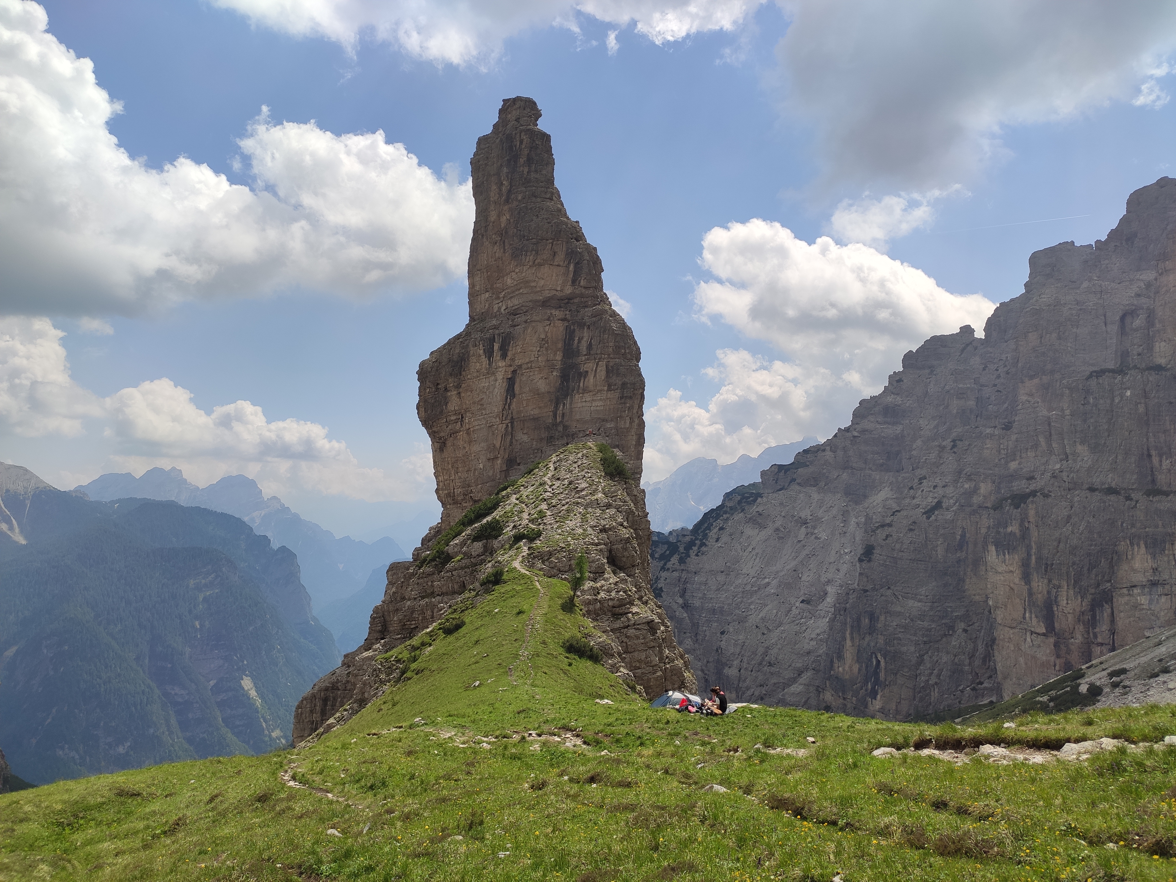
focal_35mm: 26
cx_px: 588
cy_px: 441
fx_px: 883
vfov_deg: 53.1
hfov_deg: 67.3
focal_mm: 4.77
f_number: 1.75
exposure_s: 1/3335
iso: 112
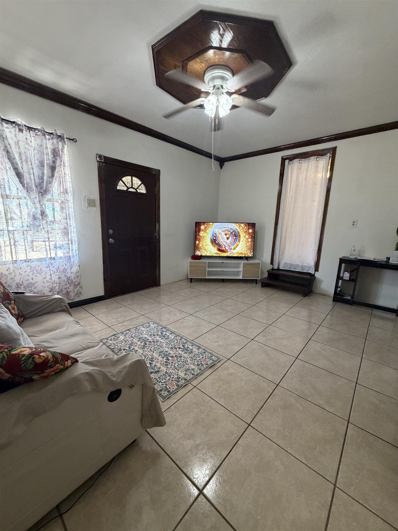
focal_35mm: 14
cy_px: 266
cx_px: 199
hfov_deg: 85.7
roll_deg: -1.7
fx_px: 215
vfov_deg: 102.1
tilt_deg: -11.8
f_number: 2.2
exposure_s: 1/60
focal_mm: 2.22
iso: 320
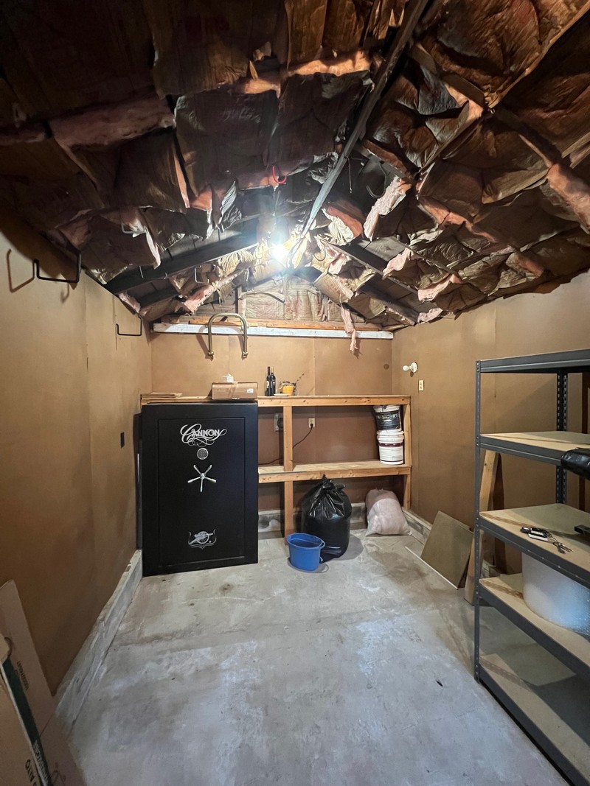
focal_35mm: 13
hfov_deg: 89.9
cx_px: 295
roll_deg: +0.3
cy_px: 393
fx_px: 295
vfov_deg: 106.2
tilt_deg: -0.3
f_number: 1.8
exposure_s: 1/40
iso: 1000
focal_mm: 1.57
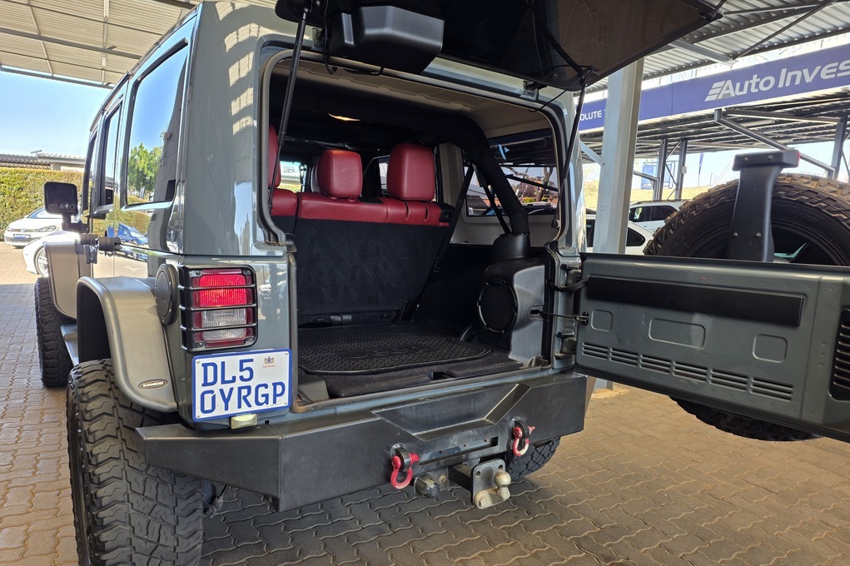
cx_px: 425
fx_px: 566
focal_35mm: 24
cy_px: 312
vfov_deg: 53.0
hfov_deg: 73.8
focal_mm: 6.25
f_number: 1.7
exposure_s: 1/180
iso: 80
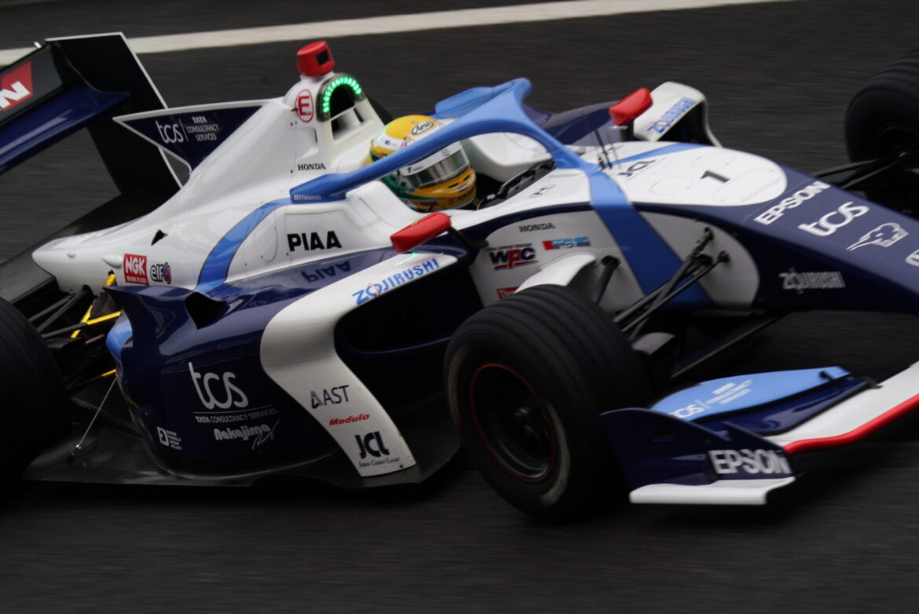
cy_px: 307
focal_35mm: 315
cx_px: 460
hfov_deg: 6.5
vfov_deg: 4.4
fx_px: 8047
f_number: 11
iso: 400
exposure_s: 1/125
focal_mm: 315
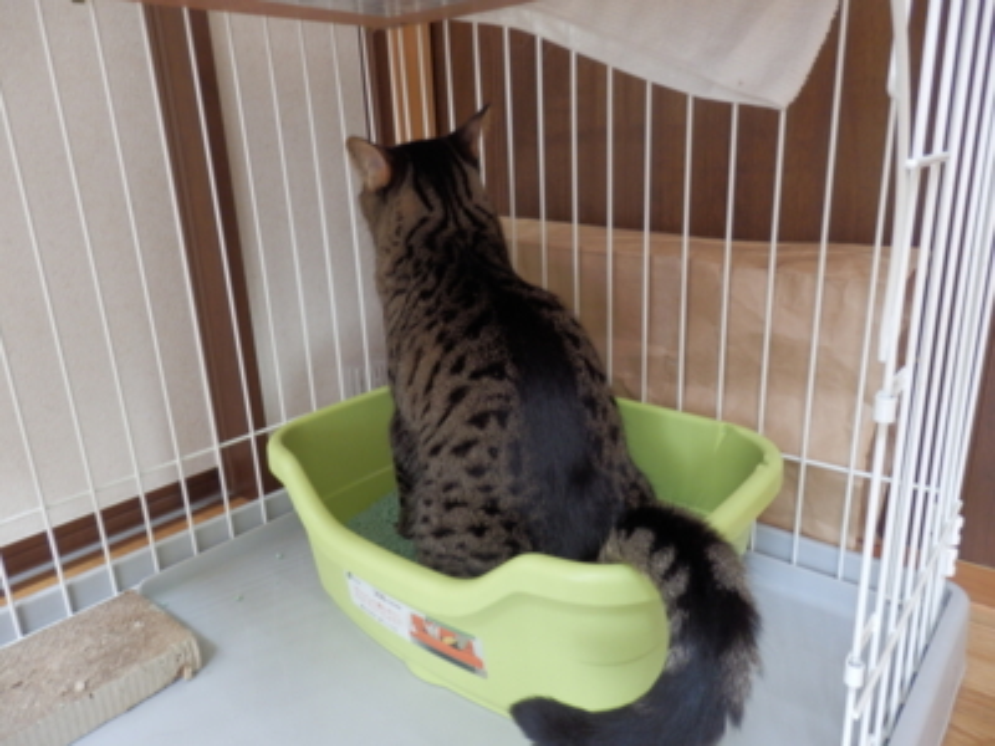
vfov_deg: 54.9
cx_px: 498
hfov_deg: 69.4
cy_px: 373
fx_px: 719
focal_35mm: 25
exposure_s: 1/30
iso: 250
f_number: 3
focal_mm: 4.5
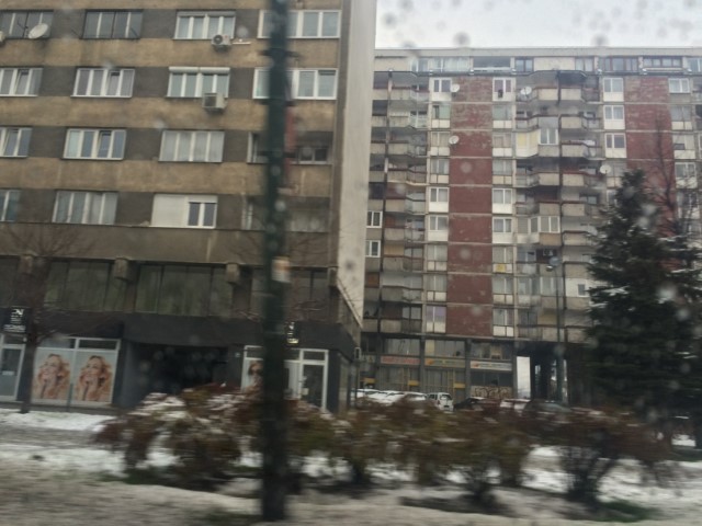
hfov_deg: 61.7
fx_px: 588
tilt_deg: +13.7
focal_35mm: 29
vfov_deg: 48.2
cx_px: 351
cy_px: 263
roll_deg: -2.9
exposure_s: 1/120
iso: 64
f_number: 2.2
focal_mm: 4.15
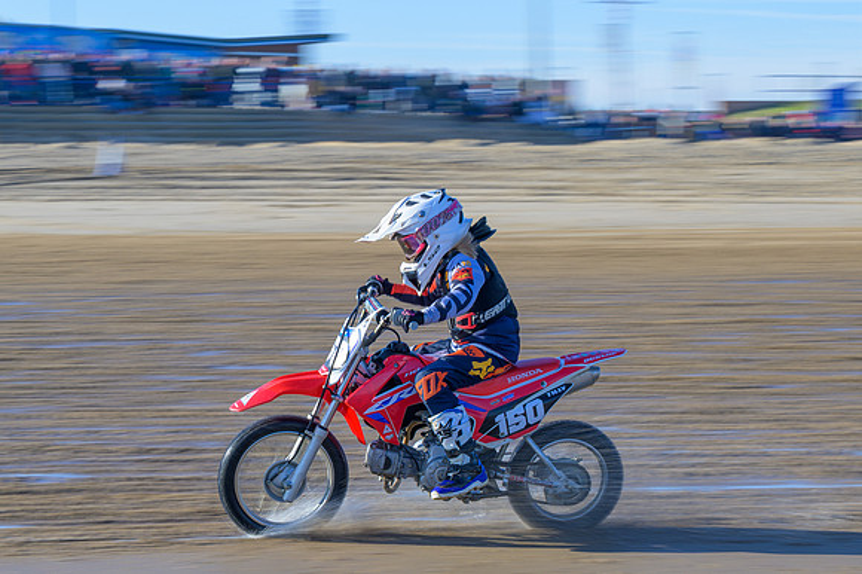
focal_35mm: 110
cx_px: 431
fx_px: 2643
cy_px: 287
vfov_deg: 12.4
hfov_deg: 18.5
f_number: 8
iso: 64
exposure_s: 1/80
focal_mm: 70
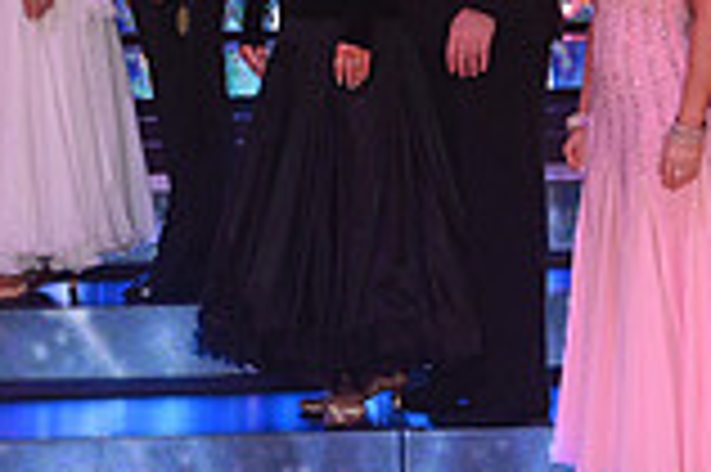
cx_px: 207
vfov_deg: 8.0
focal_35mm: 169
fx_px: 3334
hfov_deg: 12.1
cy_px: -173
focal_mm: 46
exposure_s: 1/200
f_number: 5
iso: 2500
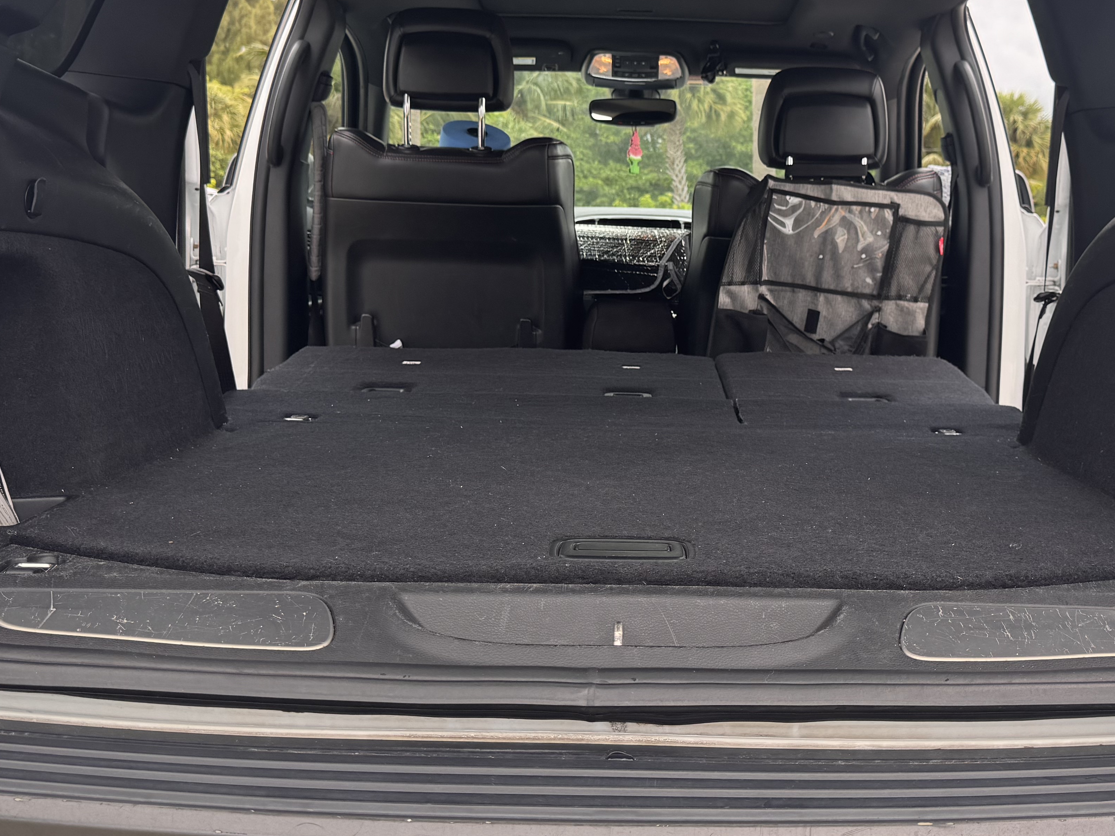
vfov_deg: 33.4
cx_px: 676
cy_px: 296
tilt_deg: -3.5
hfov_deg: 43.6
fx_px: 1385
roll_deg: -2.1
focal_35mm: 43
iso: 80
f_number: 1.78
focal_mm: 6.76
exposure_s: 1/457
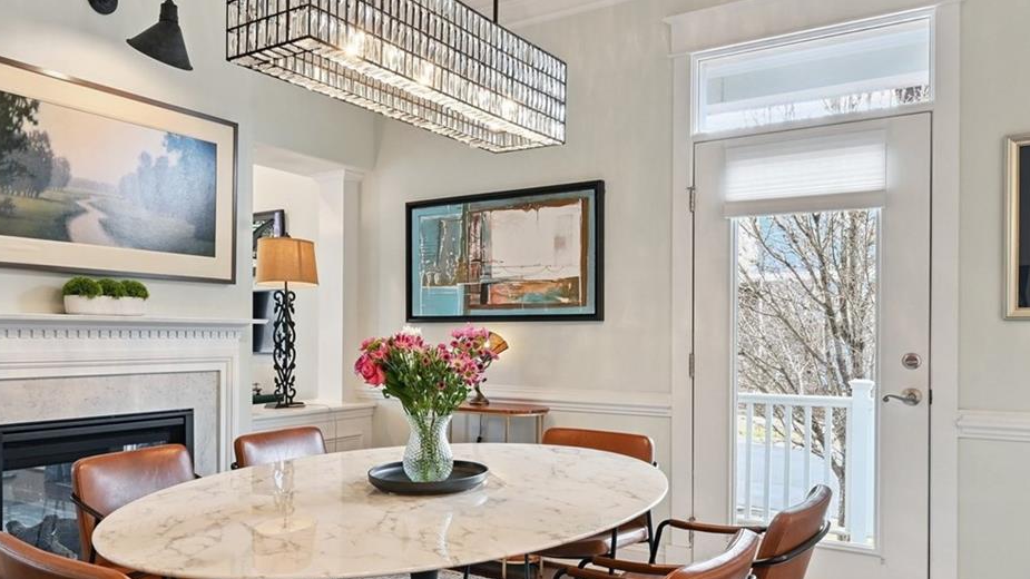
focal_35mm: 30
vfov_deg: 38.9
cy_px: 342
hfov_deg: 63.5
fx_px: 817
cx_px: 382
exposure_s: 1/10
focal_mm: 16.5
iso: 400
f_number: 10
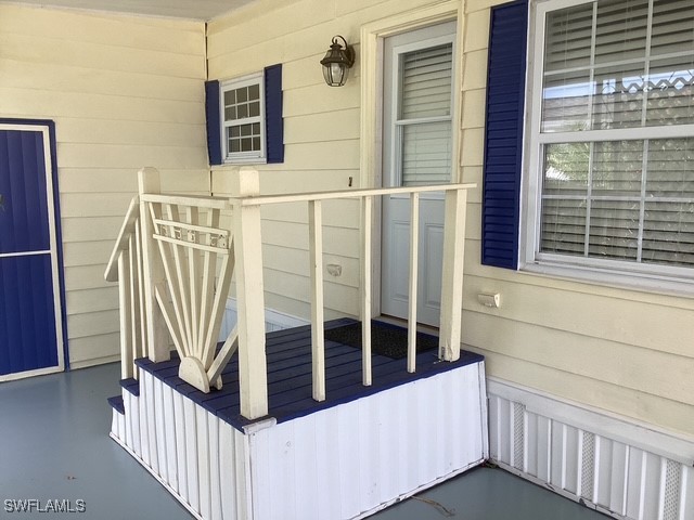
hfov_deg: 58.4
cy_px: 260
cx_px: 347
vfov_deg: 45.4
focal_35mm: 31
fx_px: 622
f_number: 2.4
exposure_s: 1/216
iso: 25
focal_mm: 3.3
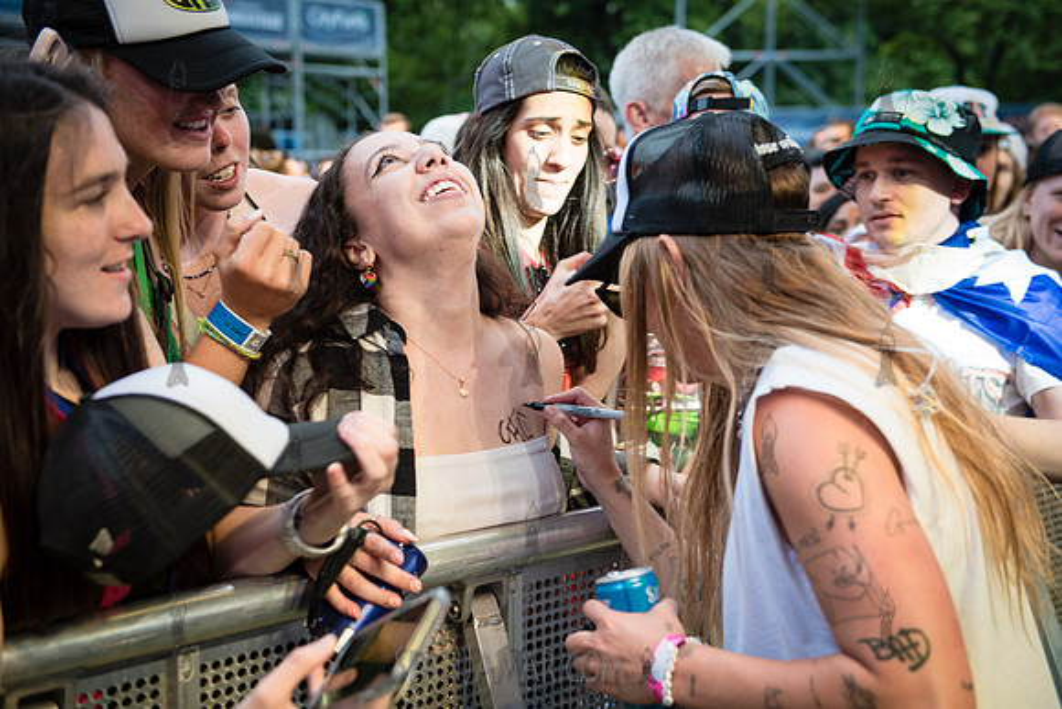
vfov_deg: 27.0
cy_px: 354
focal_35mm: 50
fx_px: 1475
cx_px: 531
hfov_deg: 39.6
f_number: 4
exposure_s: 1/160
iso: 1000
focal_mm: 50
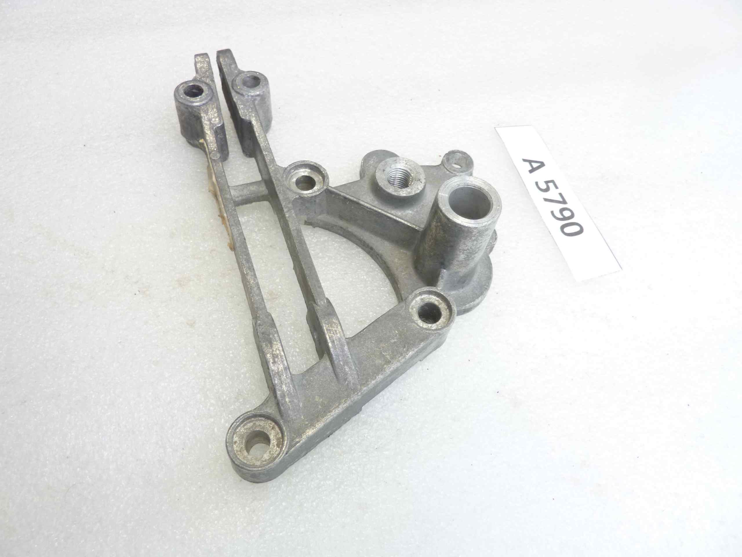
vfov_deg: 54.9
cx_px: 371
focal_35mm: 25
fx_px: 536
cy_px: 278
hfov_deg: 69.4
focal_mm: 4.1
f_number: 3.3
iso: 80
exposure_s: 1/10
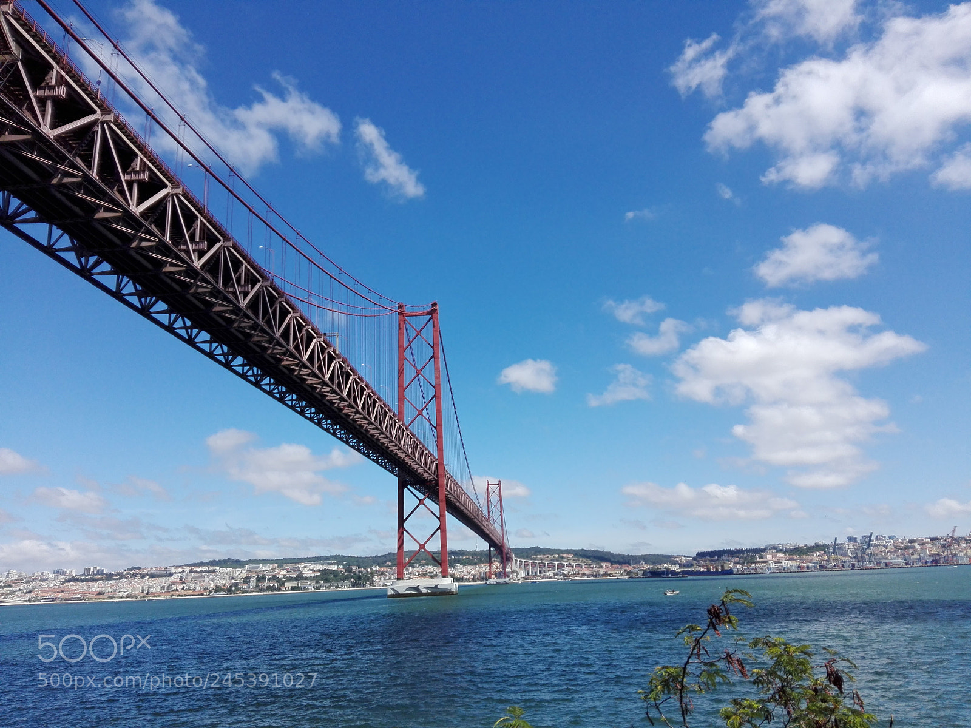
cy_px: 364
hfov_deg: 65.3
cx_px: 486
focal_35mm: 27
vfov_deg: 51.4
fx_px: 757
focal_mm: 3.68
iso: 100
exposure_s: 1/1903
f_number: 2
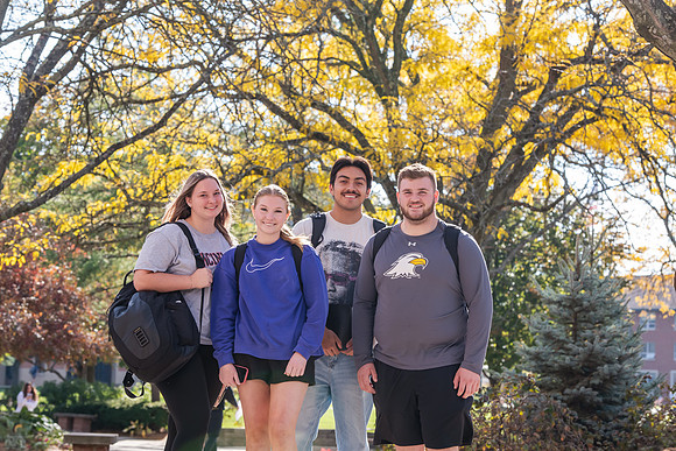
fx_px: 2066
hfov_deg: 18.6
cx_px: 338
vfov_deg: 12.5
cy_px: 226
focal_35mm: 110
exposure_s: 1/250
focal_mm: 110
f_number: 8
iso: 400
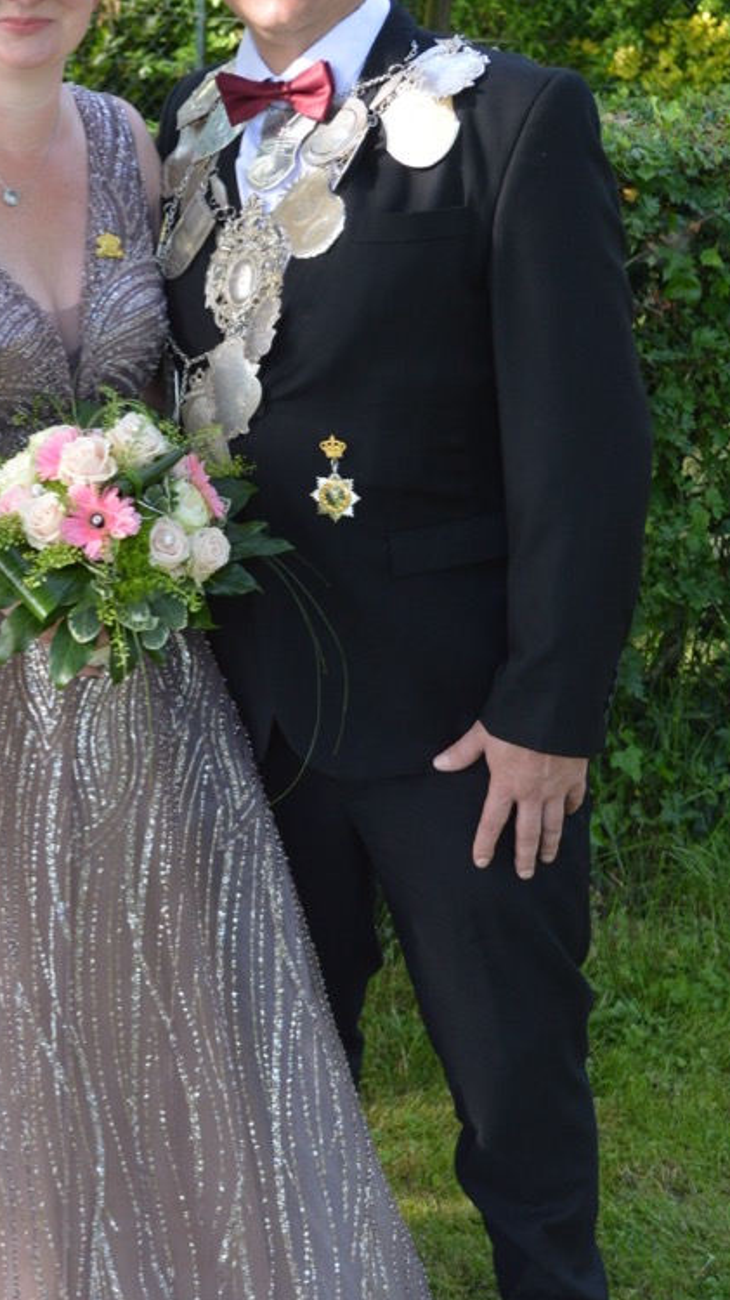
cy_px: 651
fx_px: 3233
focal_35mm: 94
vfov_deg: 22.7
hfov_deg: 12.8
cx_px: 121
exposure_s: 1/125
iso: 400
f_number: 5.6
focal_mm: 35
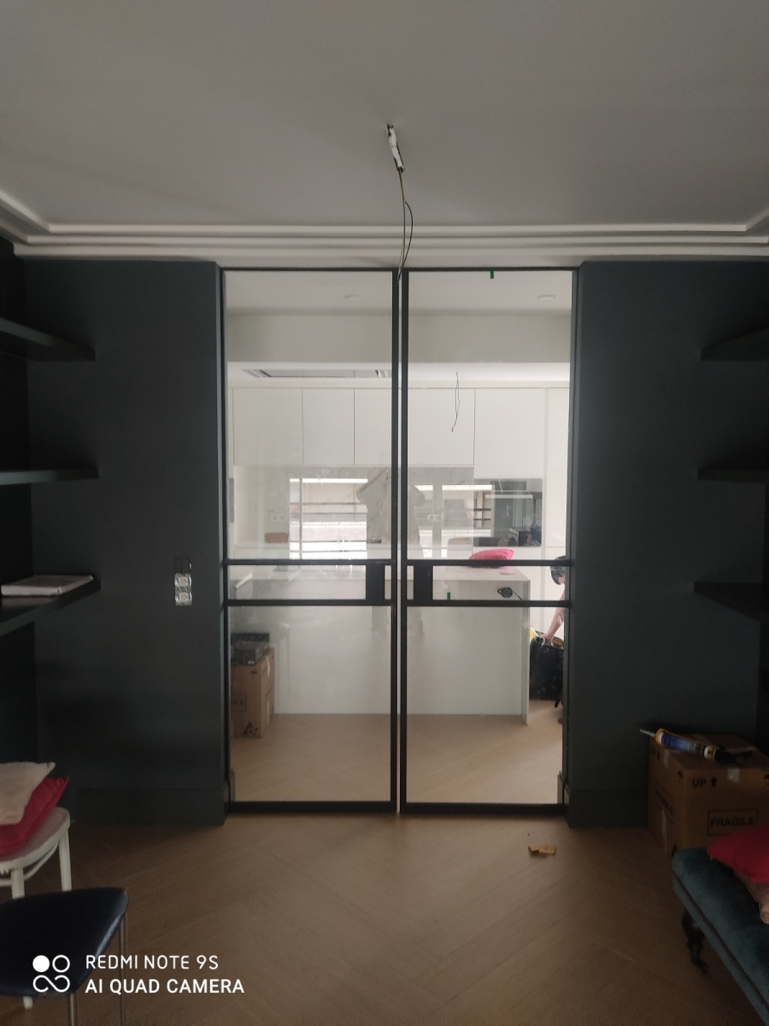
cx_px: 384
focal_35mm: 26
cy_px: 513
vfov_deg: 67.3
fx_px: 770
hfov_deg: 53.1
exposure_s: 1/33
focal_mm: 4.74
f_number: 1.79
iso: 221
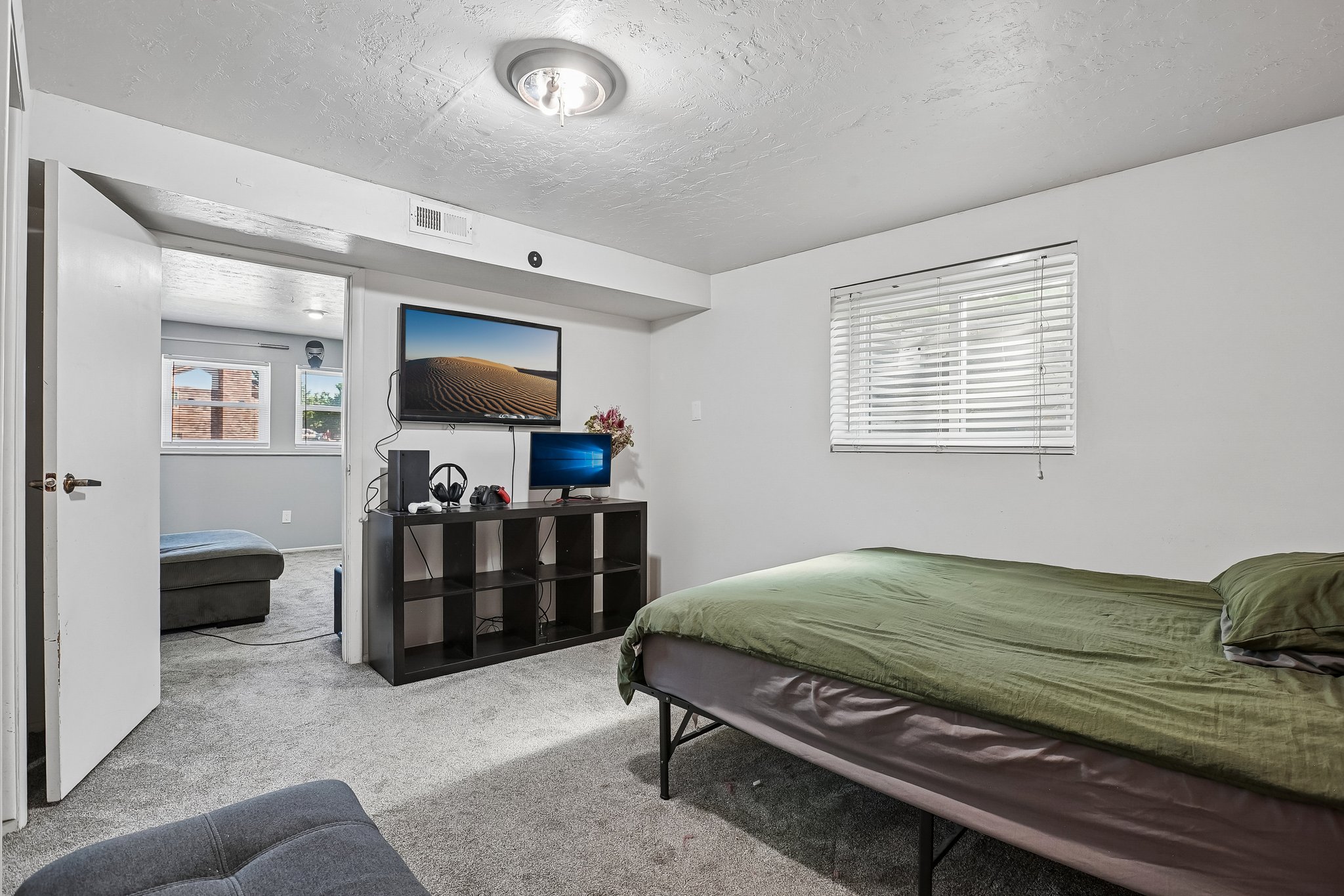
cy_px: 448
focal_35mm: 16
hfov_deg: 96.7
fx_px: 597
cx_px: 672
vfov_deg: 73.7
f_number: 8
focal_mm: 16
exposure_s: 1/5
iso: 400
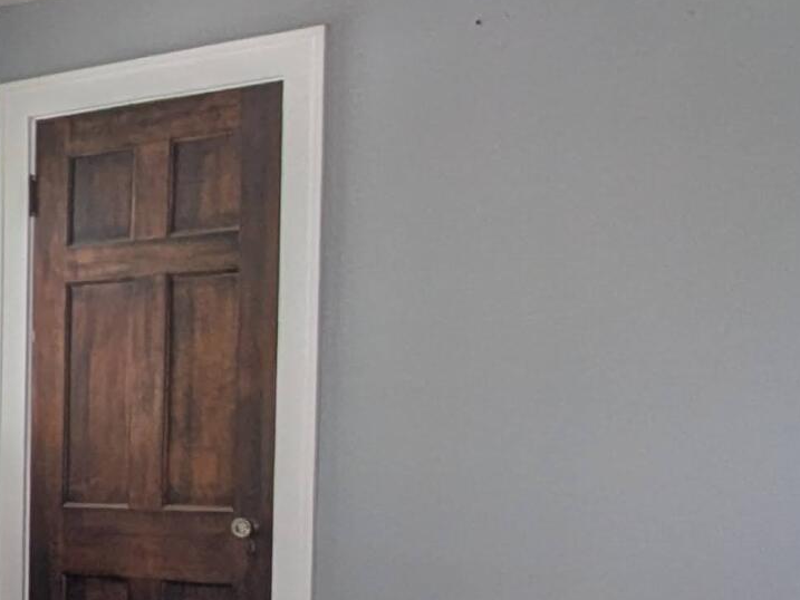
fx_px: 1549
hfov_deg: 24.6
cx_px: -280
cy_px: 540
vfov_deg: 21.5
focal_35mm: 67
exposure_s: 1/80.8
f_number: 2.2
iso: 59
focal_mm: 2.35
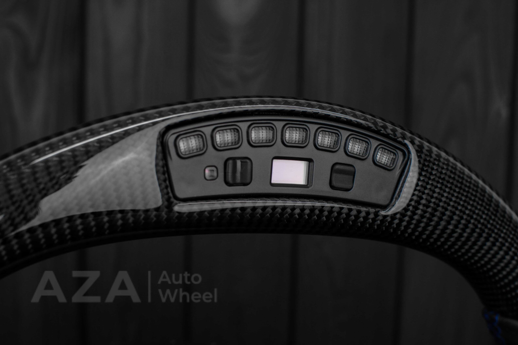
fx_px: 755
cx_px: 259
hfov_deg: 37.8
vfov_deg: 25.8
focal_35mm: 52
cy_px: 172
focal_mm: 35
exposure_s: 1/125
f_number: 6.3
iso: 500
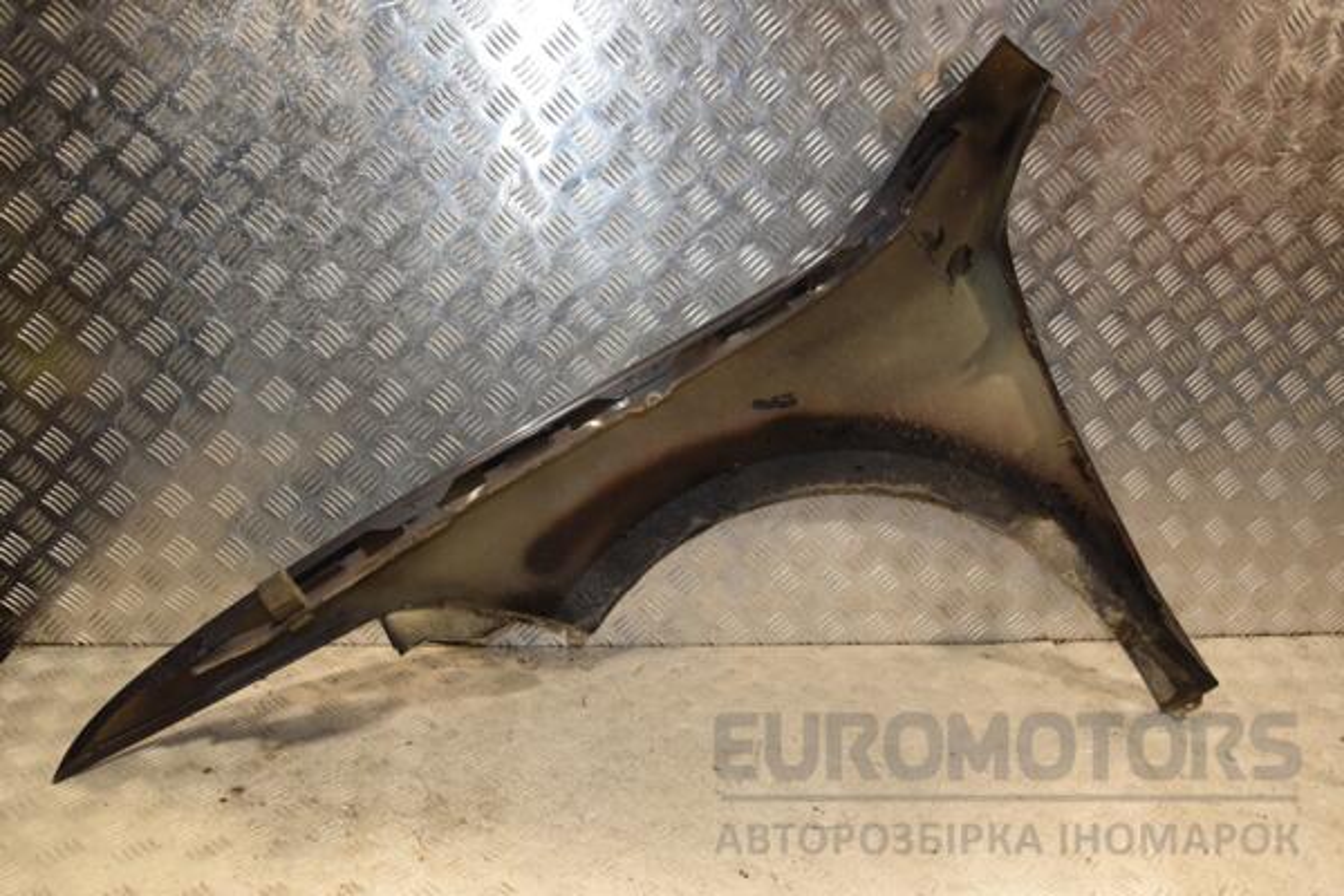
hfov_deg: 59.5
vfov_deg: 41.7
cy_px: 448
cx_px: 672
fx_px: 1176
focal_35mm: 32
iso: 800
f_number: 6.3
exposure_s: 1/200
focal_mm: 21
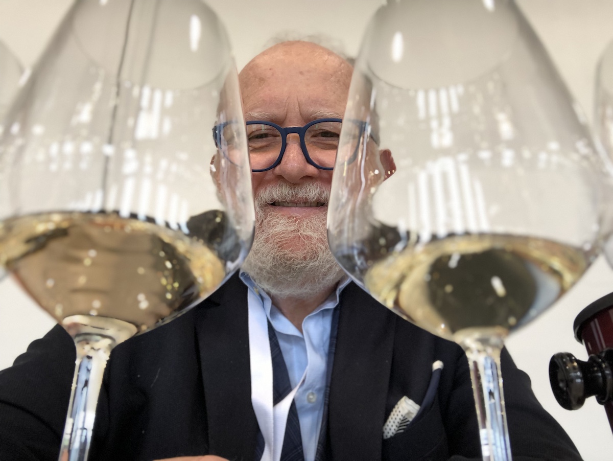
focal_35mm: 32
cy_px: 230
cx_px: 306
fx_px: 567
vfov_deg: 44.2
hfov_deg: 56.8
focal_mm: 2.87
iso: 64
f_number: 2.2
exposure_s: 1/33
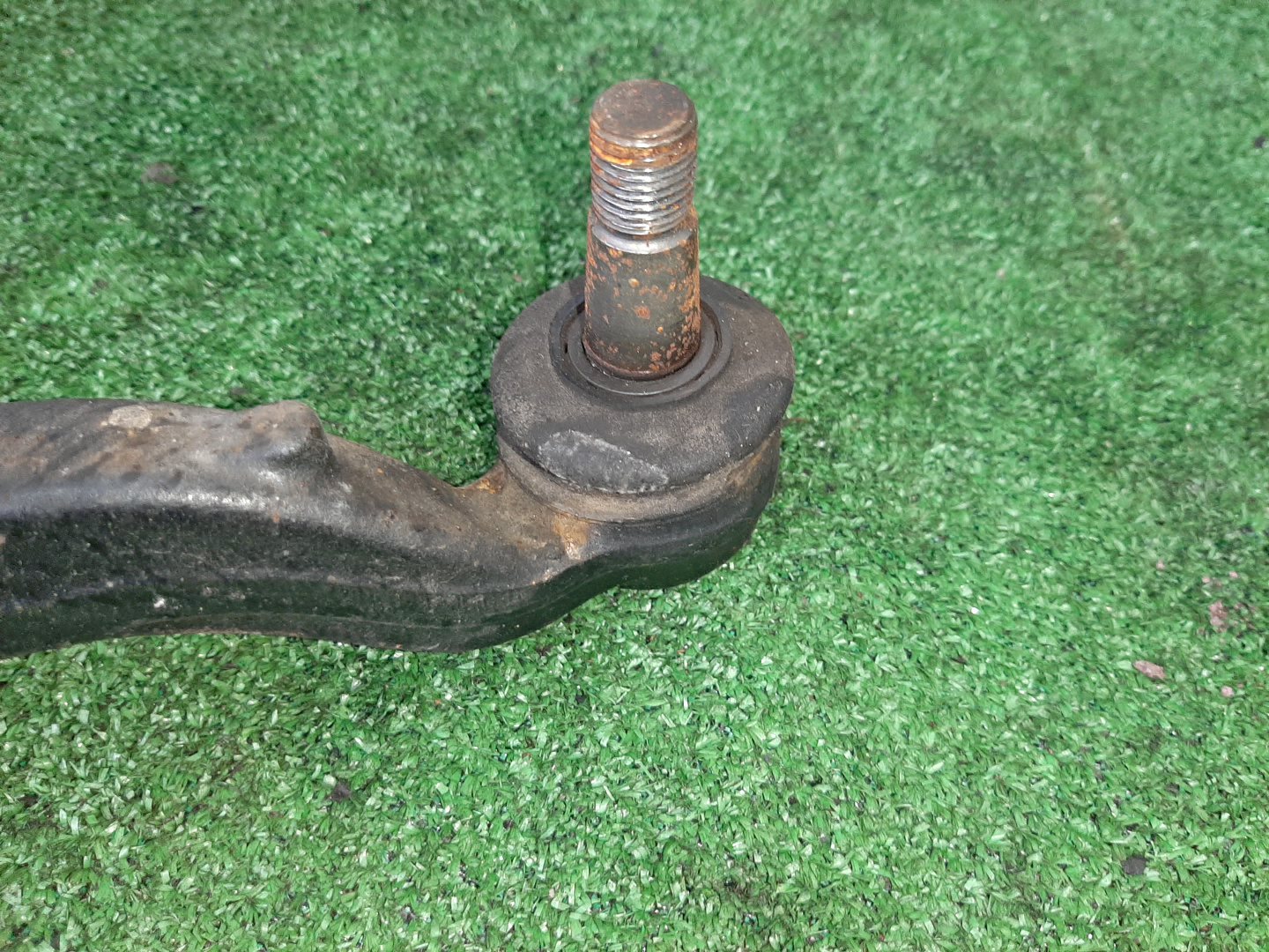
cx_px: 634
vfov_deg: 53.1
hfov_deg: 67.3
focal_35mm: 26
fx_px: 953
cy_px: 476
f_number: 1.7
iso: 170
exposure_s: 1/50
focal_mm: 3.93
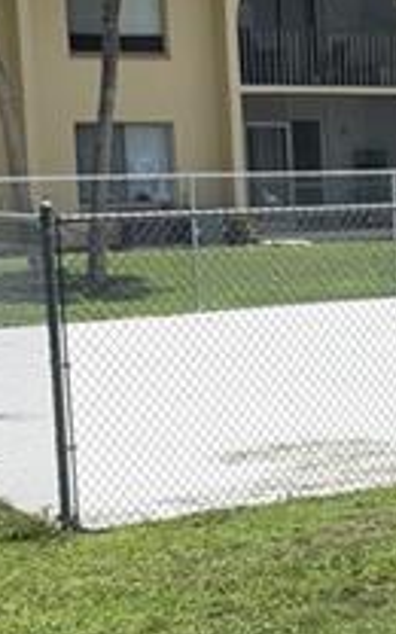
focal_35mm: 102
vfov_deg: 20.2
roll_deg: +0.7
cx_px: 612
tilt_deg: -10.2
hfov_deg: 12.2
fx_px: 1761
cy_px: 476
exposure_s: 1/2141
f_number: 1.6
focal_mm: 5.96
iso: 50
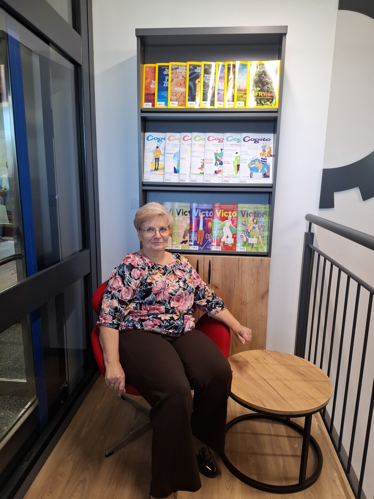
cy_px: 250
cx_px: 187
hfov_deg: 58.9
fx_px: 331
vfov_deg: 73.9
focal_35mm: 23
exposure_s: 1/100
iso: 160
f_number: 1.8
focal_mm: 5.54
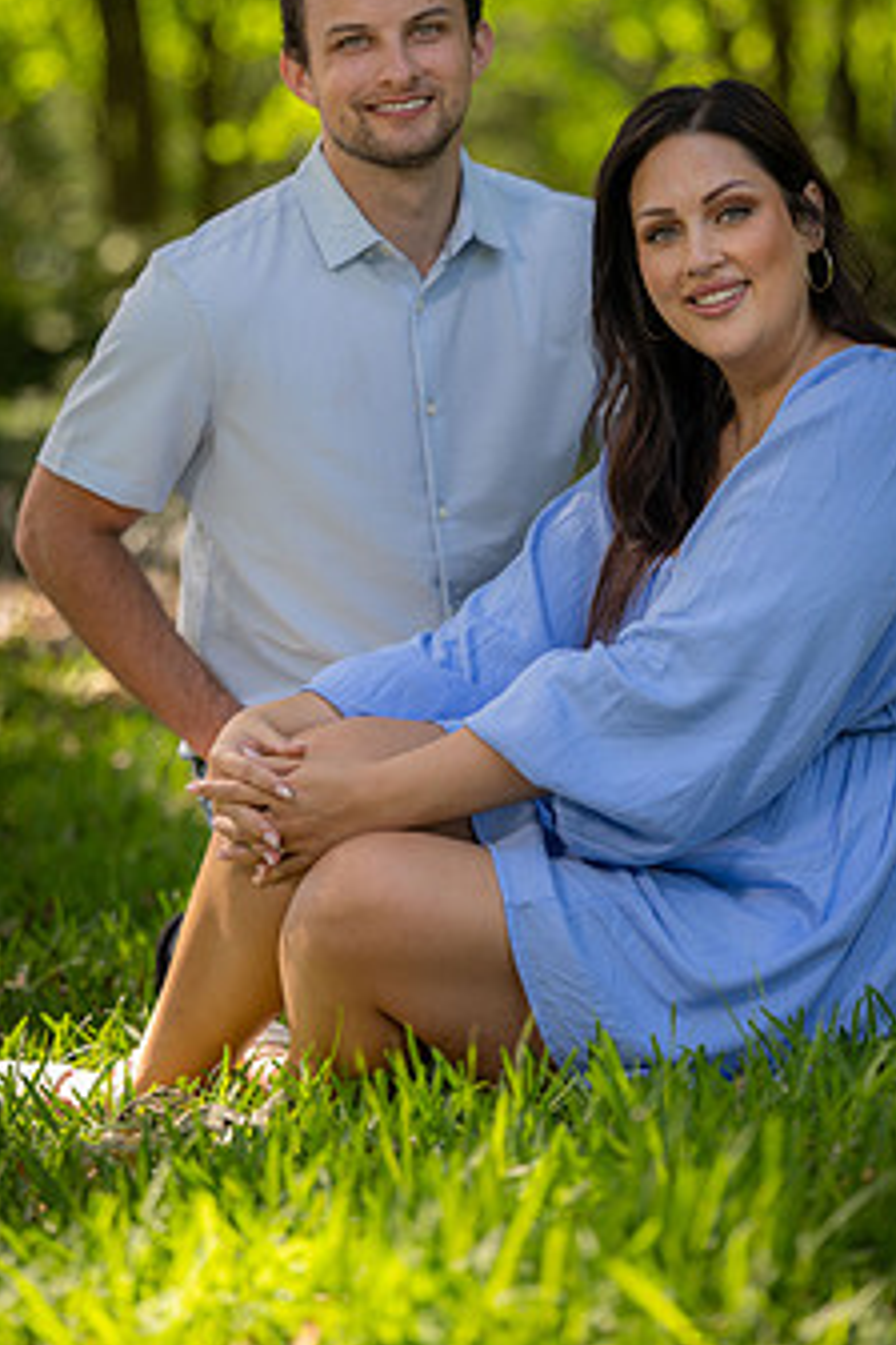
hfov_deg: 8.9
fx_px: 5749
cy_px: 484
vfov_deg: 13.3
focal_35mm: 154
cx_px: 528
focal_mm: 115
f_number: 3.2
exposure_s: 1/125
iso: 100
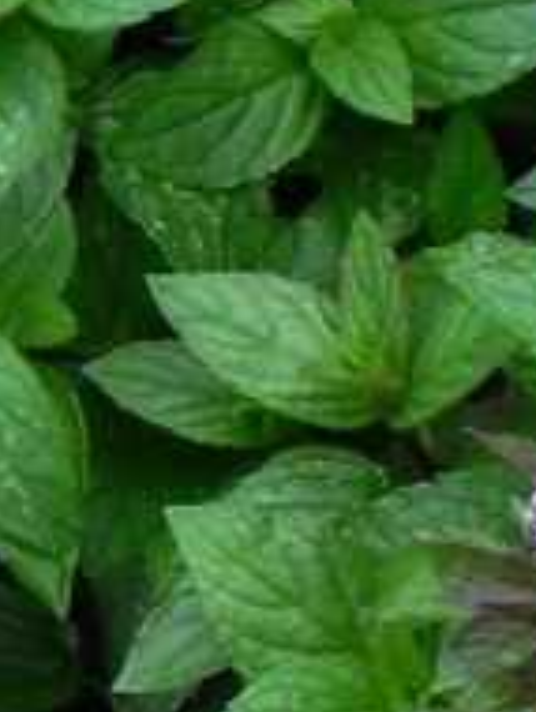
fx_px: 10135
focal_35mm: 492
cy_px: 127
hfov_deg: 3.0
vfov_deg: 4.0
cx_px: -82
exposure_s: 1/40
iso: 160
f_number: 4.5
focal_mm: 20.8
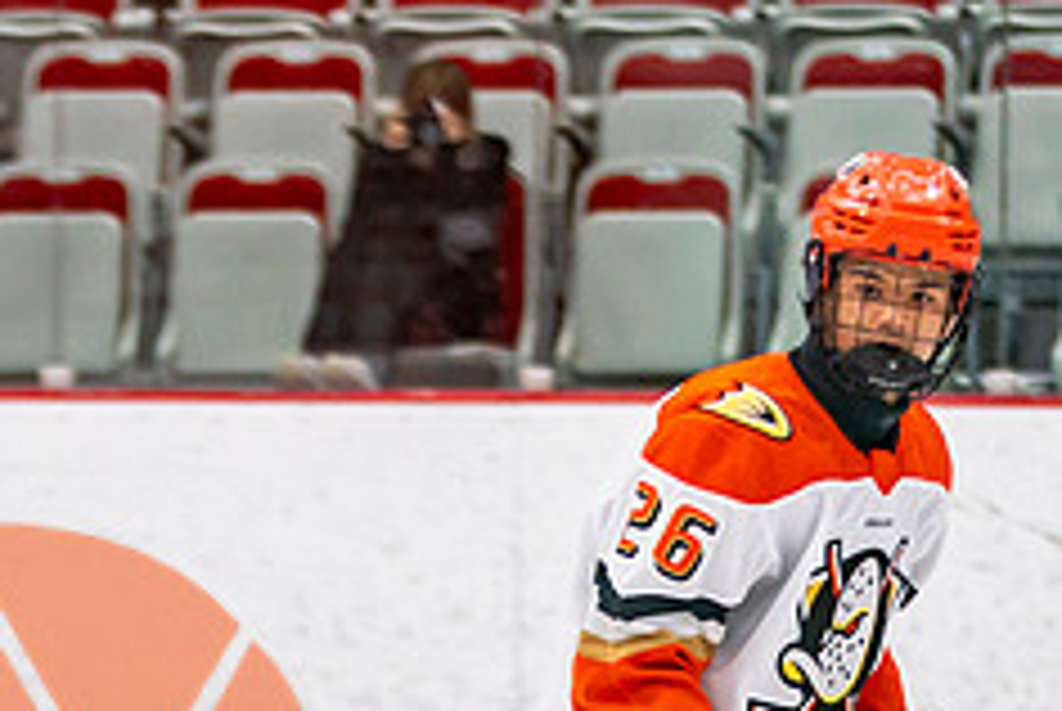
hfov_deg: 4.7
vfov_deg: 3.1
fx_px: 12937
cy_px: 1200
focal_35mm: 438
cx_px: 366
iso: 800
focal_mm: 115
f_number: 2.8
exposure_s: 1/640
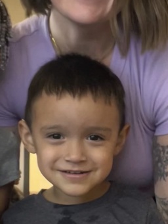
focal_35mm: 90
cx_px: 58
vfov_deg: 21.8
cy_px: 122
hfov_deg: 16.4
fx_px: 582
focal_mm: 2.71
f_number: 2.2
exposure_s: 1/38
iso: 400
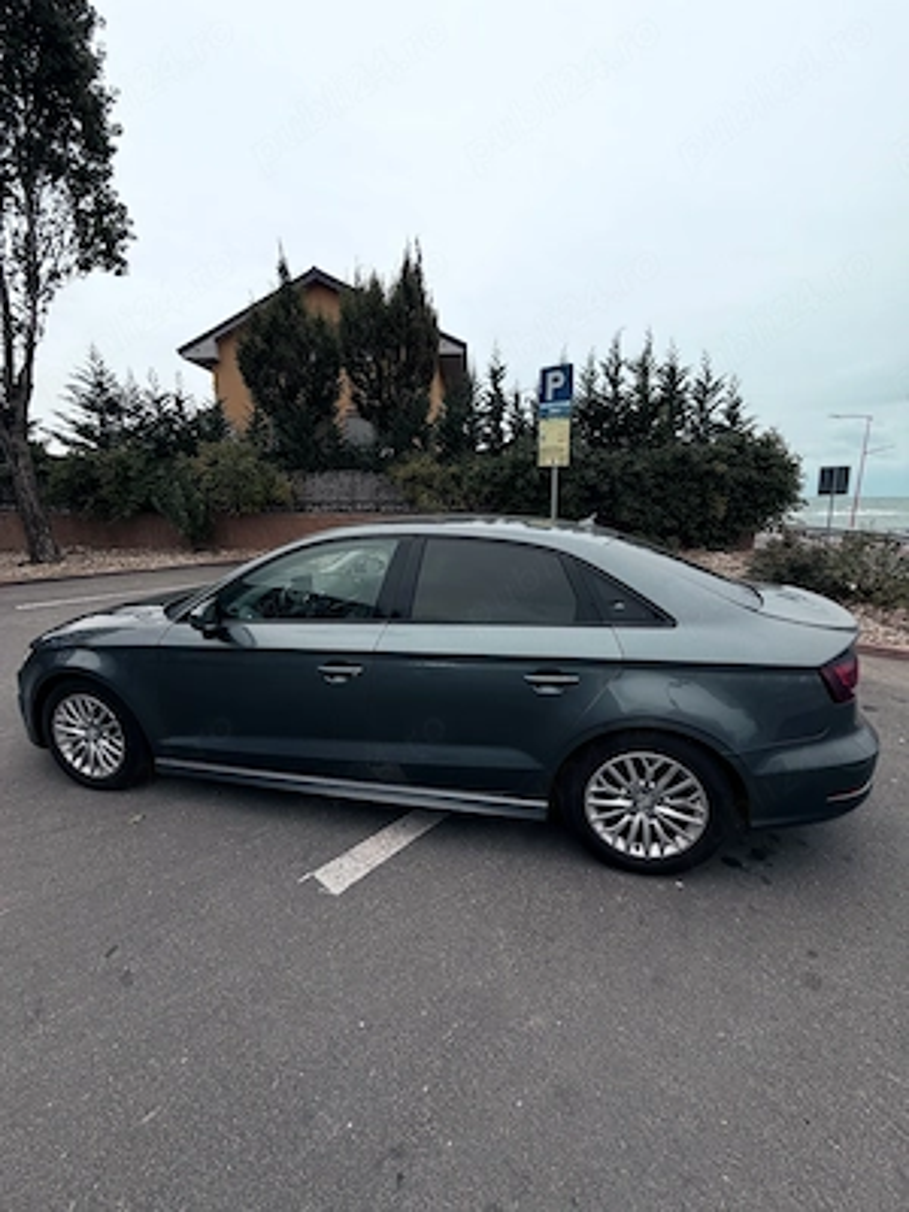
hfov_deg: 85.7
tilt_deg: -13.3
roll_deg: -3.0
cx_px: 454
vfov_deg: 102.1
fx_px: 490
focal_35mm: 14
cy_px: 606
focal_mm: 2.22
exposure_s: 1/121
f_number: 2.2
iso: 64
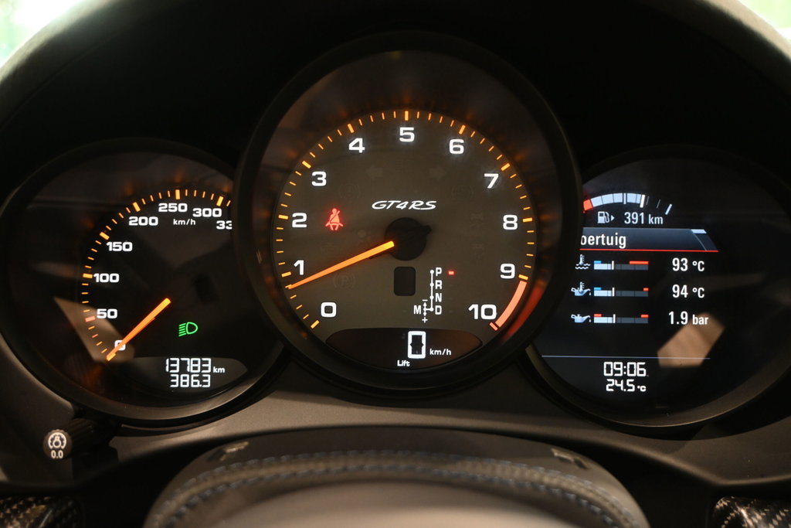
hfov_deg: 56.1
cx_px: 396
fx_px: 742
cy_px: 264
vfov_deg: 39.2
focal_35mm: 34
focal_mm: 22.5
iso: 1400
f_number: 4
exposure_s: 1/40
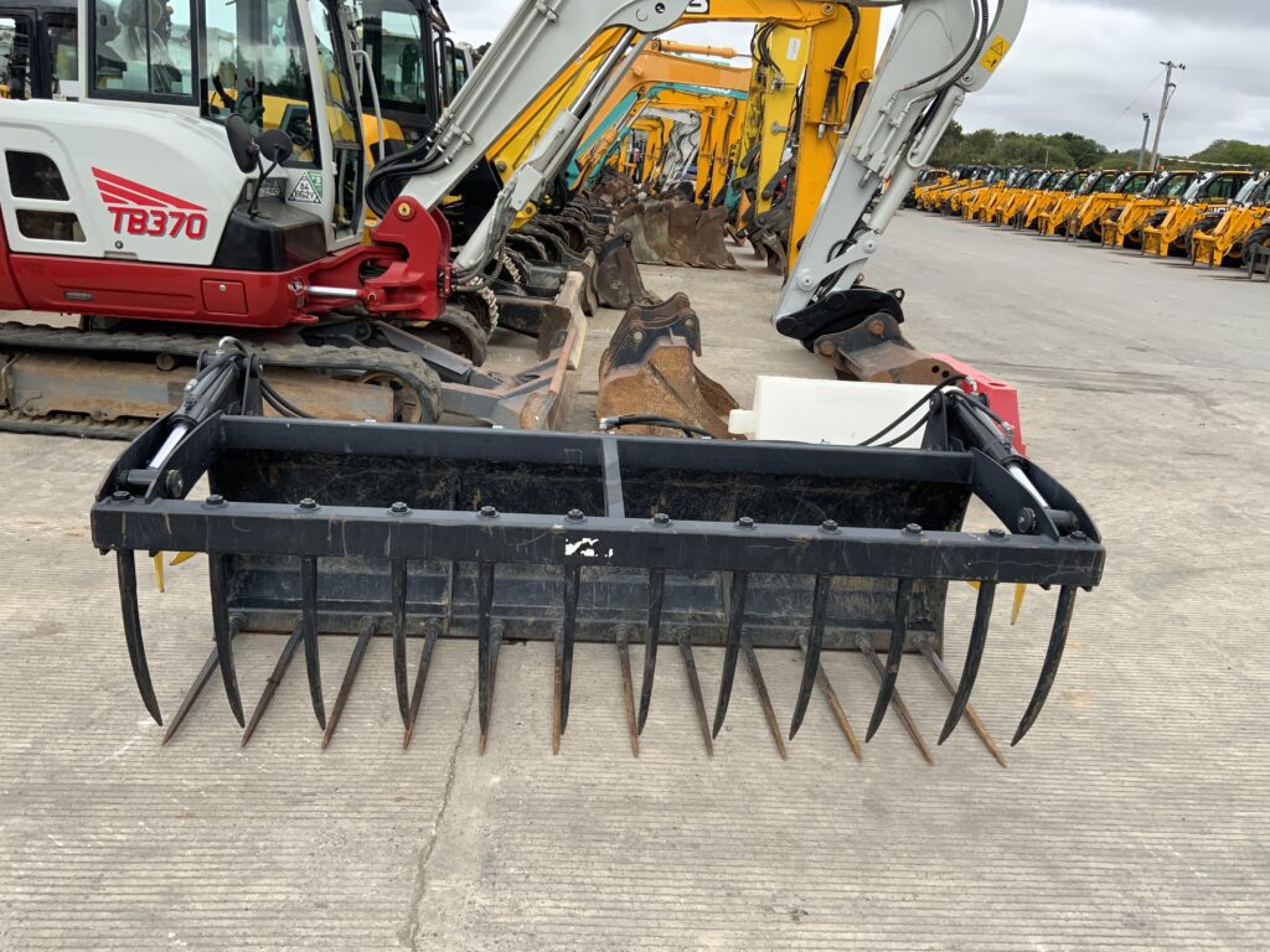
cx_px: 635
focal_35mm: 29
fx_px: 1064
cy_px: 476
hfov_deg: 61.7
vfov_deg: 48.2
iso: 16
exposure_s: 1/378
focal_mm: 3
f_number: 1.8
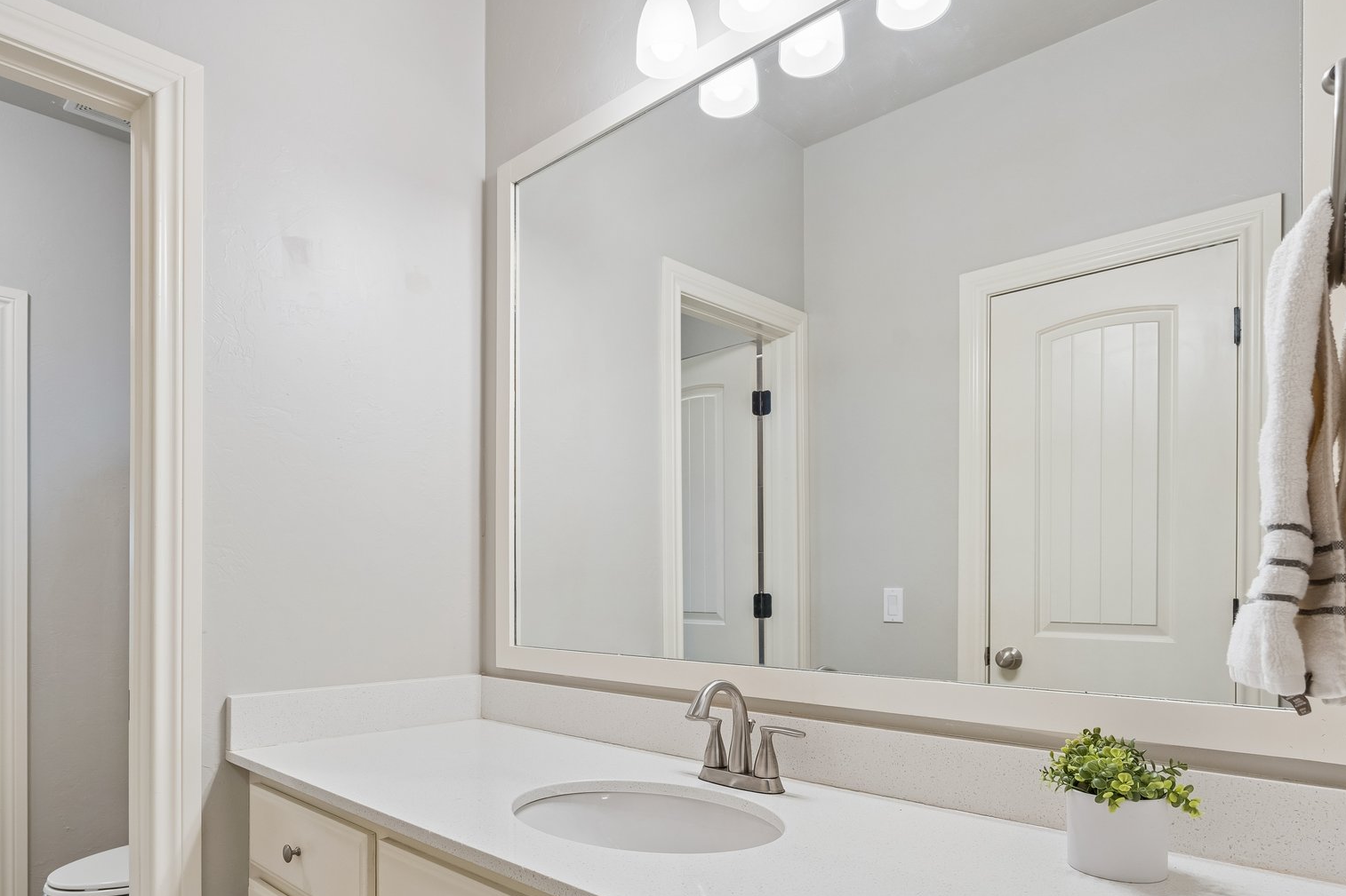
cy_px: 602
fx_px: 860
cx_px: 596
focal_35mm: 23
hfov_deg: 75.8
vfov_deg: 53.9
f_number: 8
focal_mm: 17
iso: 200
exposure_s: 1/15
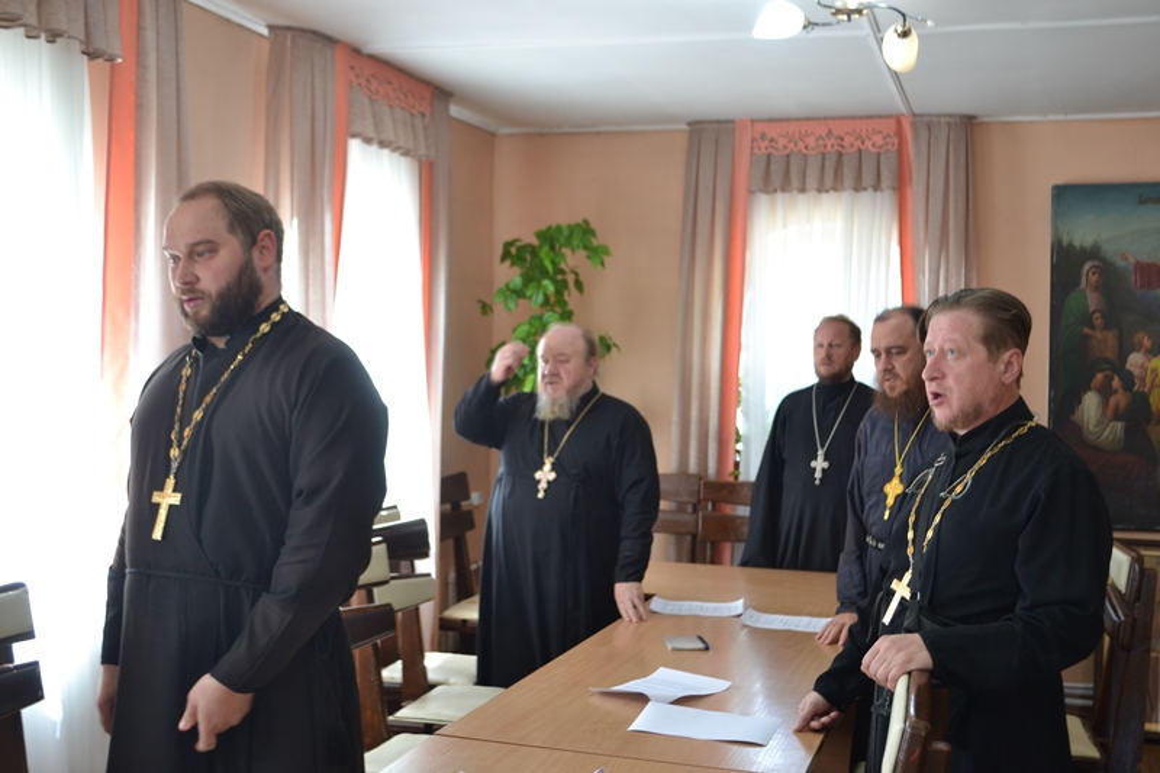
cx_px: 580
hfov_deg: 49.6
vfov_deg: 34.2
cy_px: 386
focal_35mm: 39
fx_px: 1256
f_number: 5
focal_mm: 26
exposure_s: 1/40
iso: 400
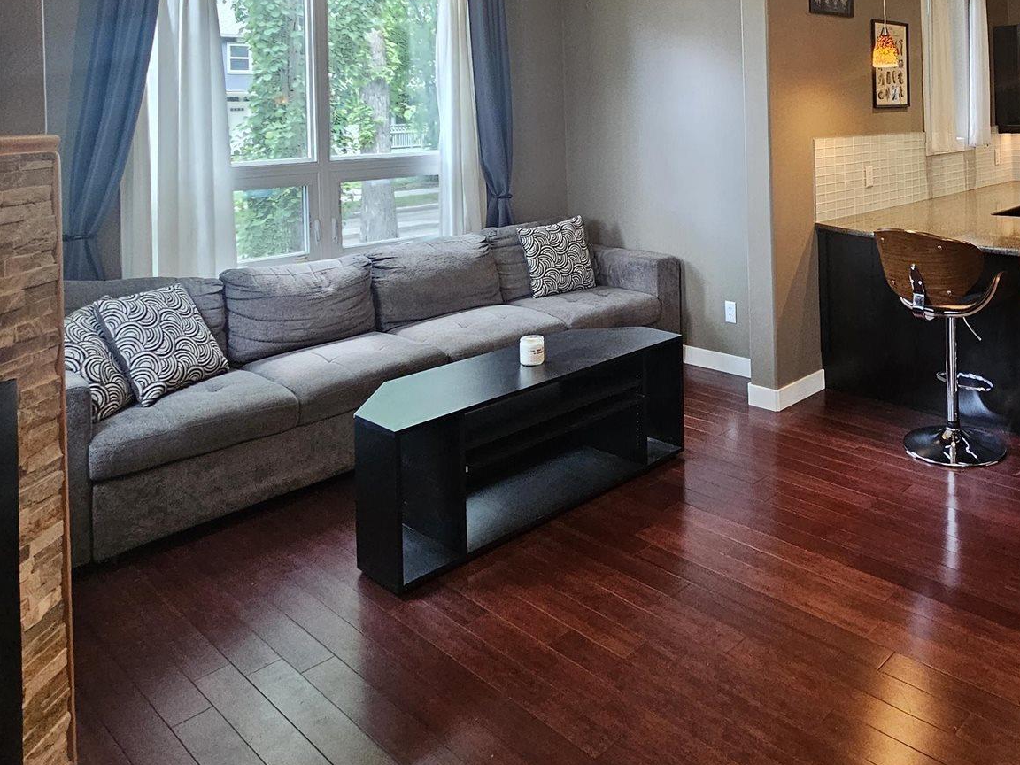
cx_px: 763
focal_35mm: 26
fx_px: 766
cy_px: 116
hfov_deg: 63.4
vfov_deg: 48.9
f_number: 2.2
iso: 320
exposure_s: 1/60
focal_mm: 2.2
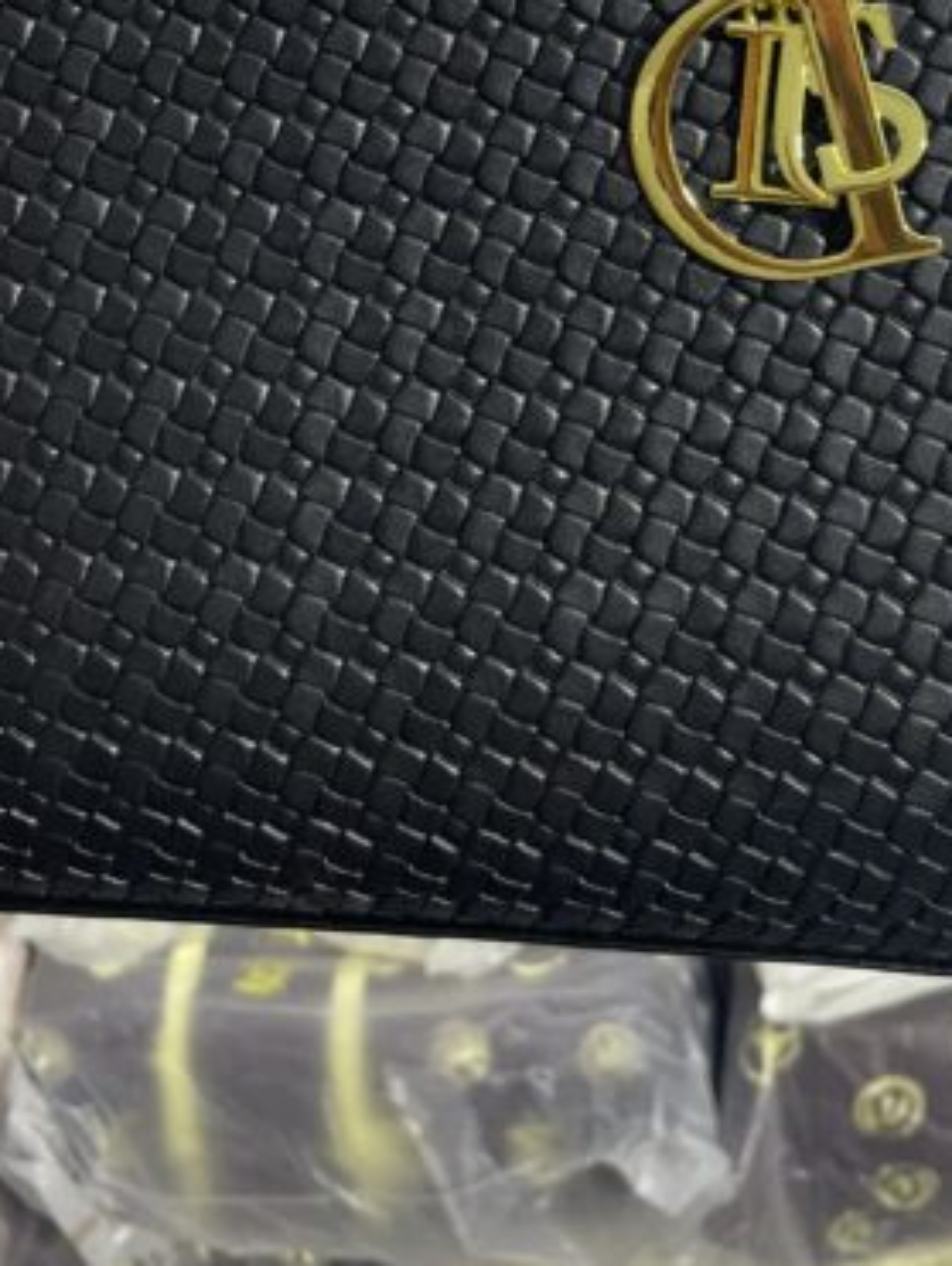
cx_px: 464
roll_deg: +1.7
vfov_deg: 32.4
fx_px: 2050
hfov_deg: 26.1
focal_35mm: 56
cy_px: 92
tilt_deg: -6.5
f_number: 1.6
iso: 80
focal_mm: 4.2
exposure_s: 1/121
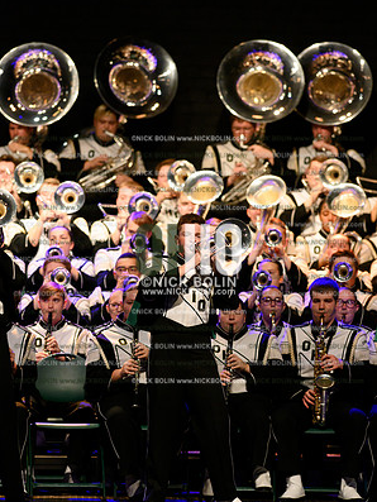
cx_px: 188
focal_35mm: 327
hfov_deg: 4.5
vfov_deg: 6.1
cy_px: 259
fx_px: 4746
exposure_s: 1/500
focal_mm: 300
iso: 6400
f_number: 4
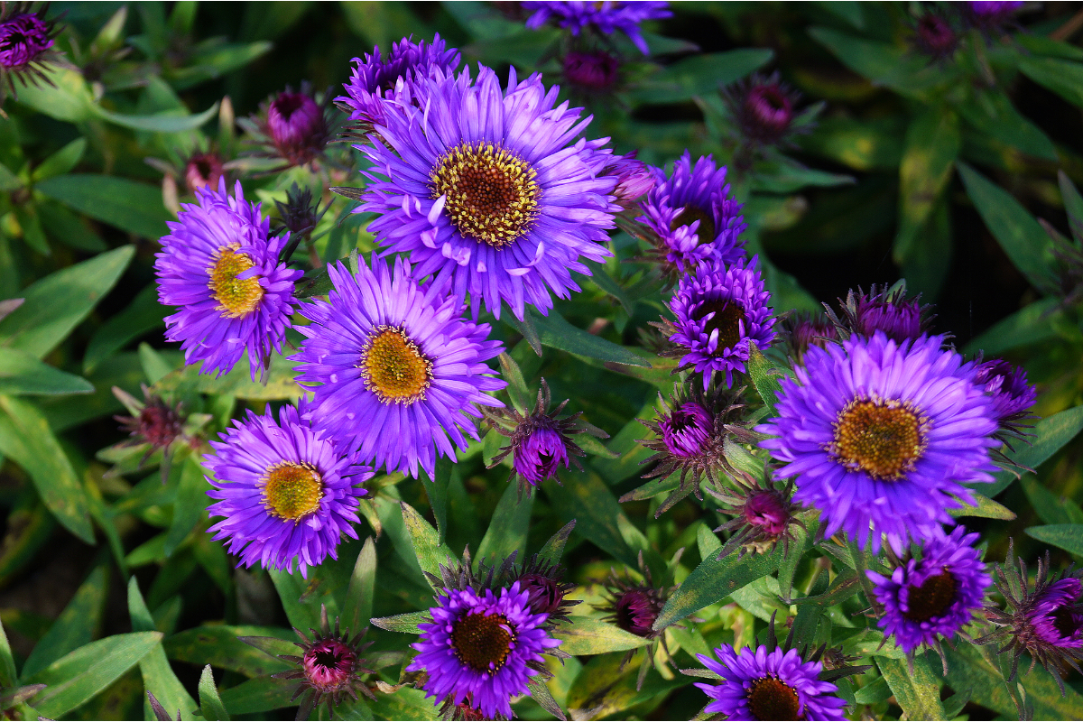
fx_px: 2482
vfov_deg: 16.6
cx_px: 542
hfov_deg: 24.6
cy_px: 361
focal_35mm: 82
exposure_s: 1/100
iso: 125
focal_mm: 55
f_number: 5.6
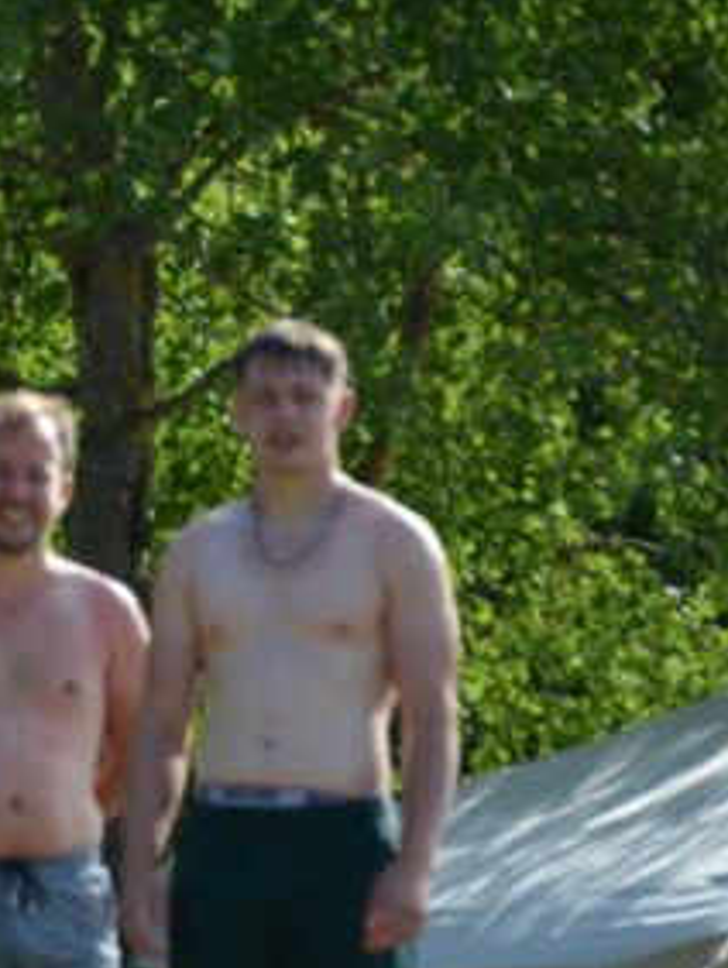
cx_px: -58
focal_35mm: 472
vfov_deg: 4.2
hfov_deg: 3.2
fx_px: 13211
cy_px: 506
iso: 220
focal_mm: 185
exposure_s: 1/500
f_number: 6.3
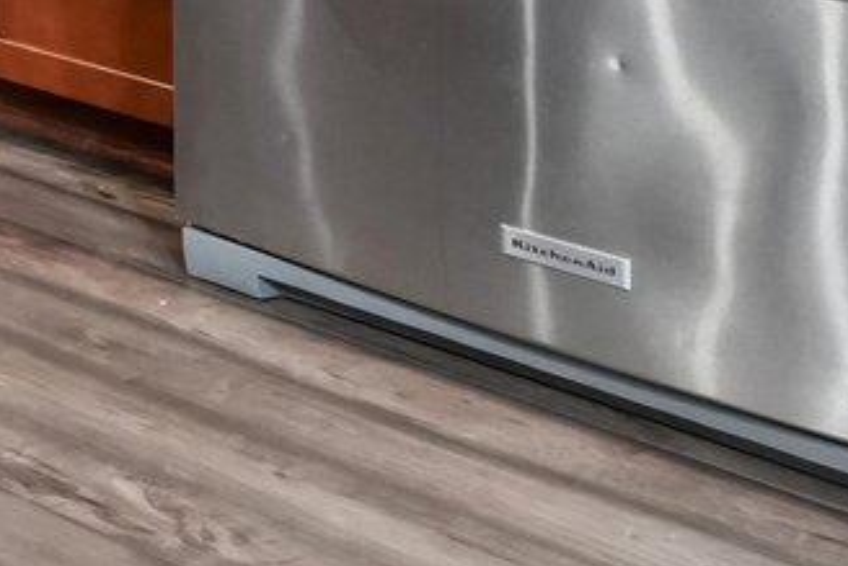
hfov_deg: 12.8
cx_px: -1373
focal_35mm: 106
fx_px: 2498
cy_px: -678
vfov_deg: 11.3
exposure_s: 1/100
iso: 3200
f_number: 6.3
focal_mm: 17
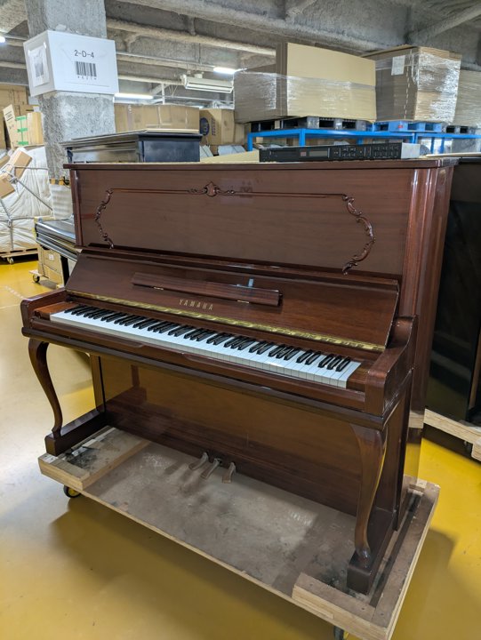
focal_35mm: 25
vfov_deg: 69.4
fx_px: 463
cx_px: 240
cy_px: 320
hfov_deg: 54.9
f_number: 1.89
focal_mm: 5.43
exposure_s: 1/33.3
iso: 263
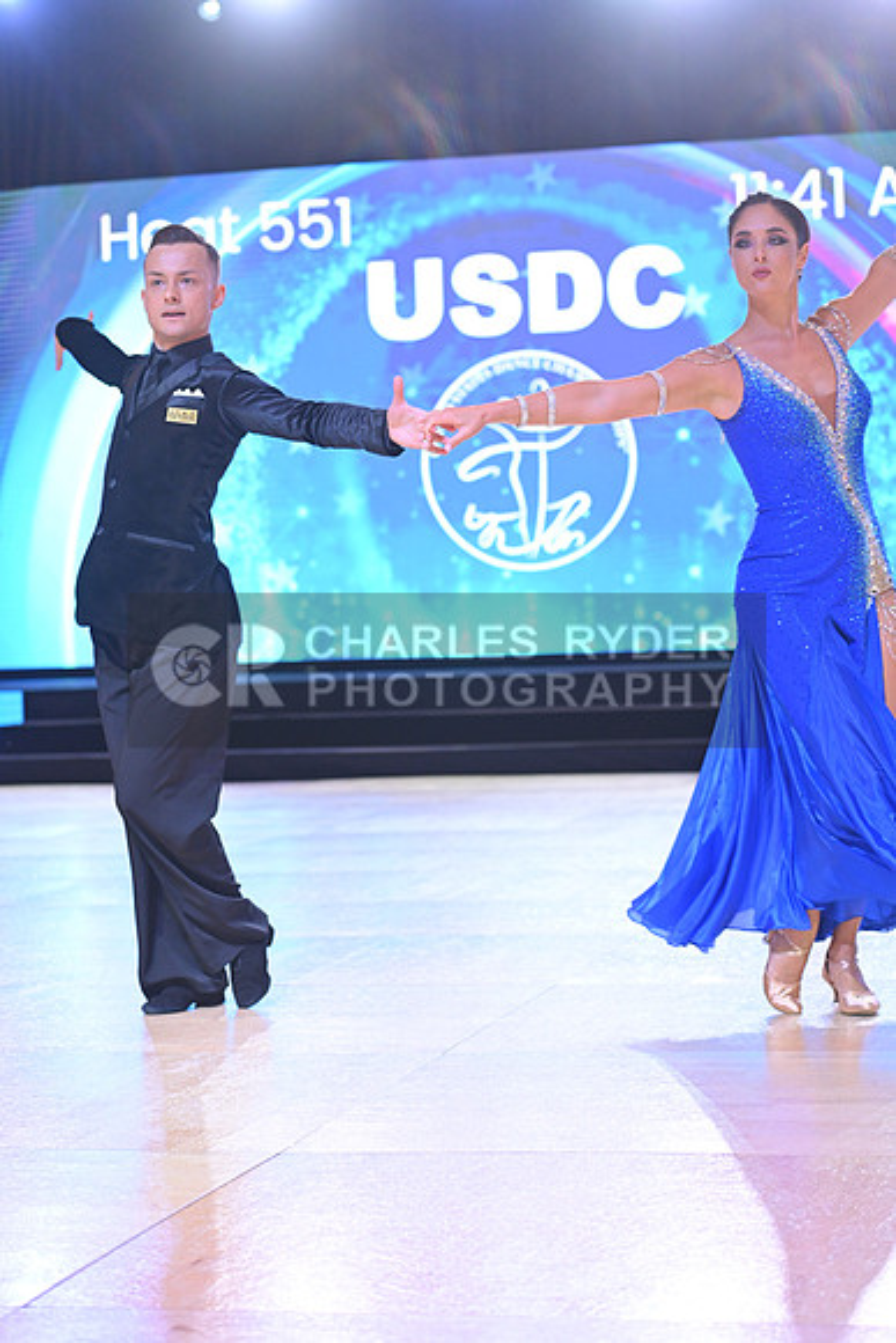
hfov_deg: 17.1
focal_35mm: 80
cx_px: 448
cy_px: 672
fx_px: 2985
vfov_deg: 25.4
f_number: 4
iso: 2000
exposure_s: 1/200
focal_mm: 80
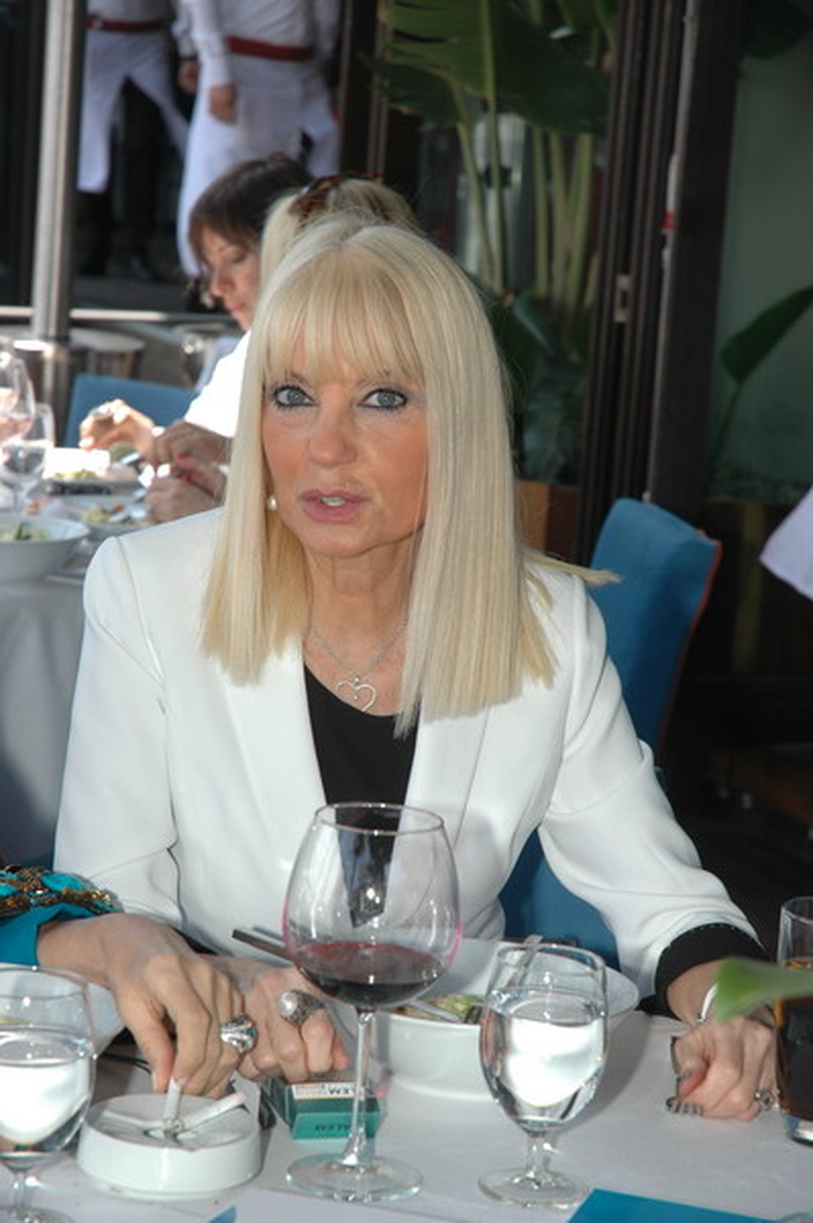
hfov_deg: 13.0
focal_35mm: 105
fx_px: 3563
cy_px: 612
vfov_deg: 19.5
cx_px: 406
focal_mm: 70
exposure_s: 1/160
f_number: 6.3
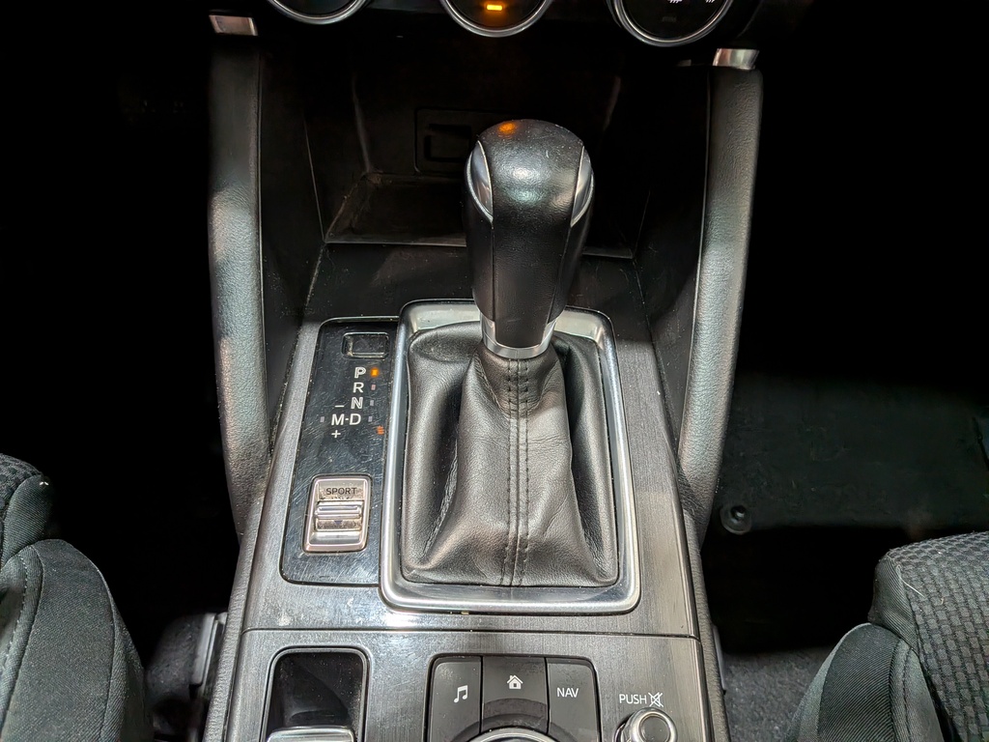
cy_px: 371
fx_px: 686
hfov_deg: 71.6
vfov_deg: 56.8
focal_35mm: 24
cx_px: 494
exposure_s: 1/60
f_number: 1.7
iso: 32
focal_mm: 4.53
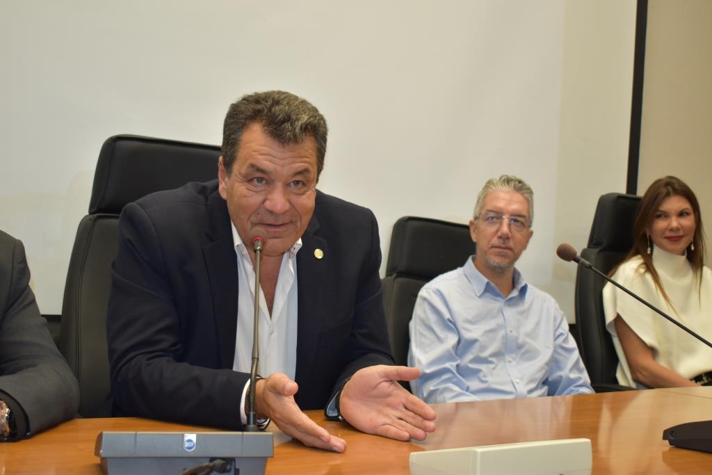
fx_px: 949
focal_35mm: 48
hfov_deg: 41.1
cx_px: 356
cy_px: 238
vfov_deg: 28.1
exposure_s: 1/125
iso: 900
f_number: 4.5
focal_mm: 32
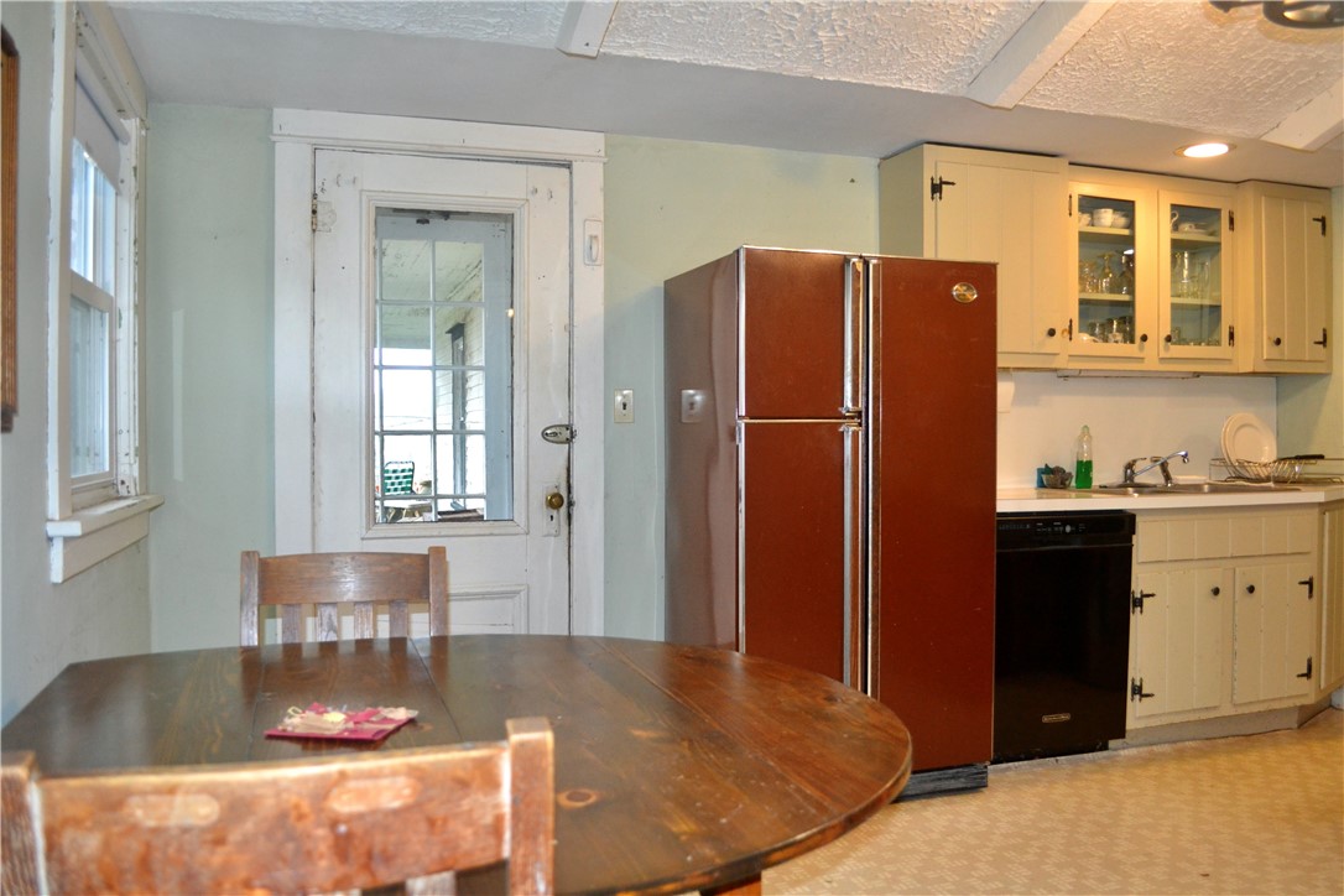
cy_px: 448
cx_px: 672
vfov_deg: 47.9
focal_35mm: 27
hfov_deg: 67.4
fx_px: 1008
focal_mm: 18
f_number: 3.5
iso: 1600
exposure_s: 1/60
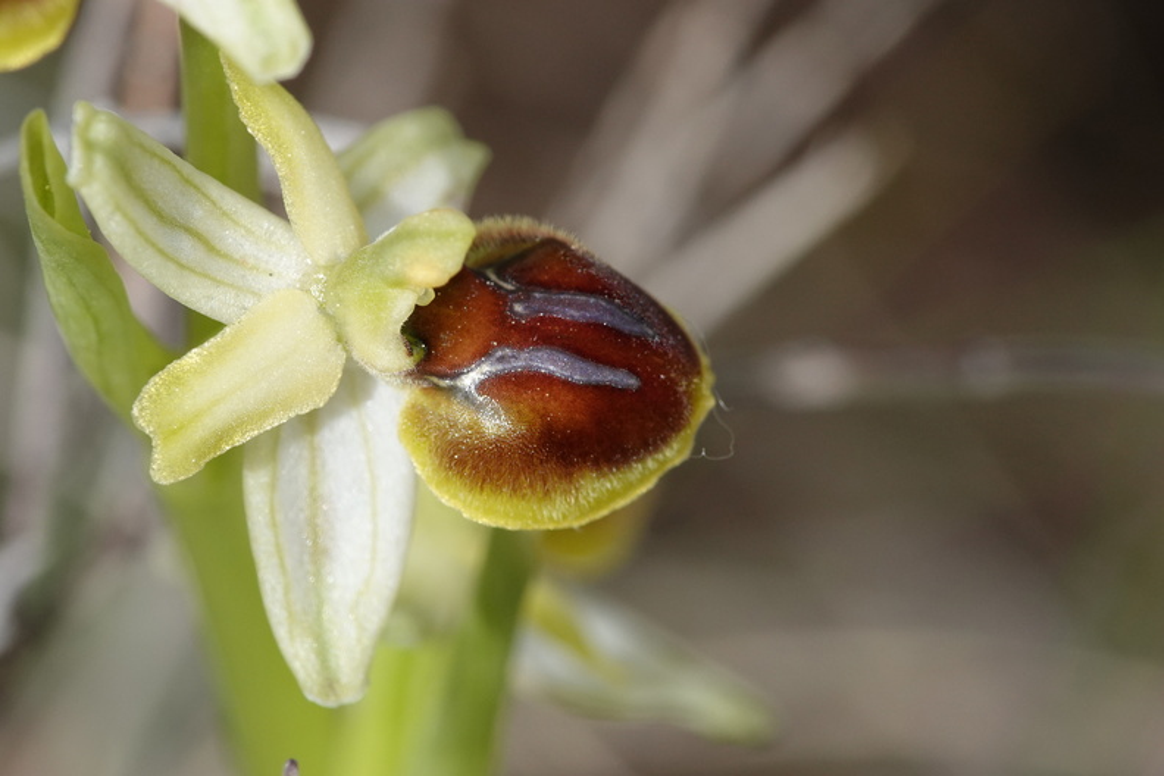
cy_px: 388
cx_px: 582
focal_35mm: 547
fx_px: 17685
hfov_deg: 3.8
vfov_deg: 2.5
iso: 400
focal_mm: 200.72
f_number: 8
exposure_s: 1/500
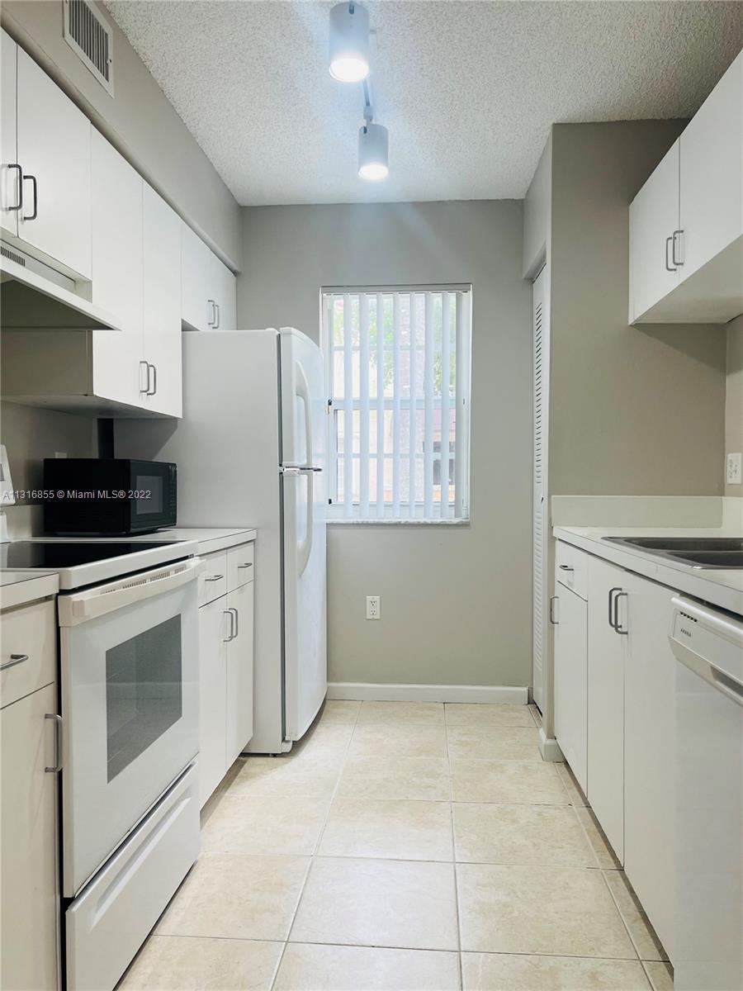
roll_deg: +0.8
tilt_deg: -0.7
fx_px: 744
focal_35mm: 26
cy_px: 496
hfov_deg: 53.1
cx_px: 372
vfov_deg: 67.3
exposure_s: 1/120
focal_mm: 5.7
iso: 64
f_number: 1.5
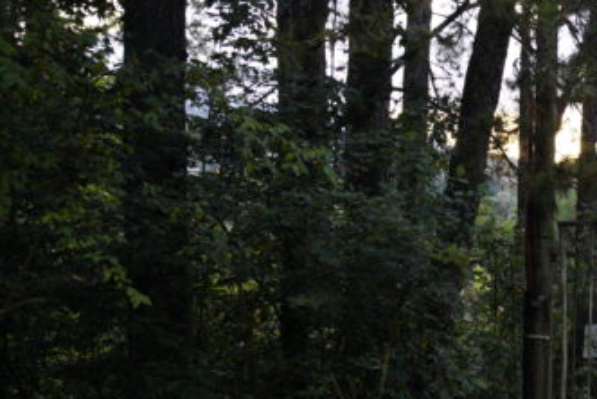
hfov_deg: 23.3
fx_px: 1228
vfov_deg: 18.4
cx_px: 829
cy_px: 274
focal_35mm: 74
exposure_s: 1/60
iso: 10000
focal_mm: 24
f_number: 2.8
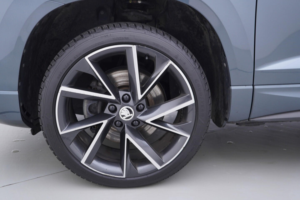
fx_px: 300
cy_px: 100
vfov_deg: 36.9
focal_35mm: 36
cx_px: 150
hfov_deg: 53.1
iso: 125
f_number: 2.8
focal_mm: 24
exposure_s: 1/40
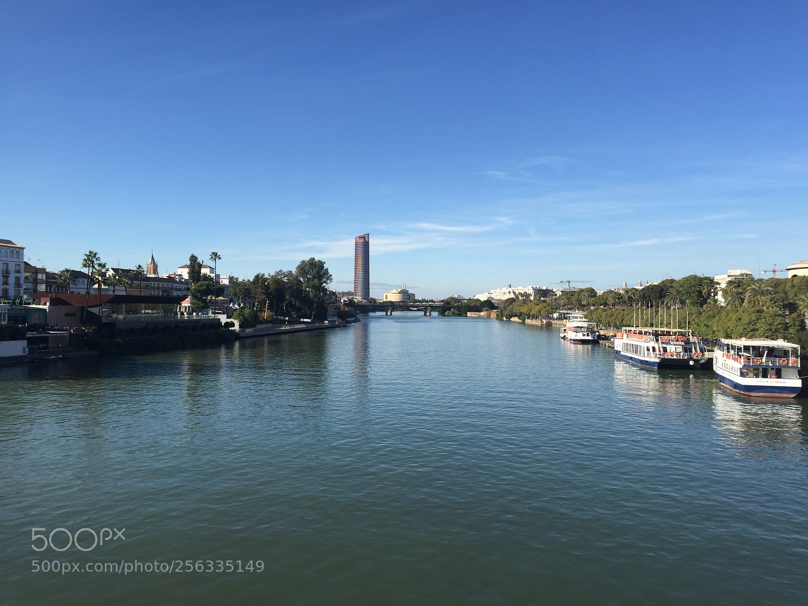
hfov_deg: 61.7
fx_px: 677
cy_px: 303
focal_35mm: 29
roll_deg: -2.1
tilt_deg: +1.2
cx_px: 404
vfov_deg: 48.2
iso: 32
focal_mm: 4.15
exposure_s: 1/2083
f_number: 2.2
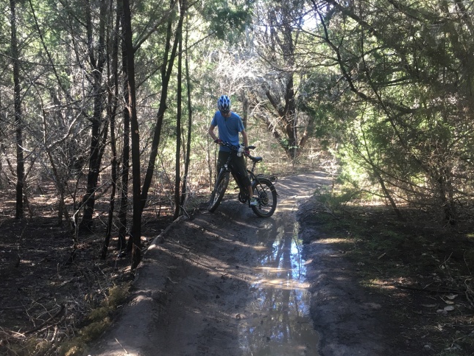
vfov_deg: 39.5
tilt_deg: -10.3
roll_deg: +0.9
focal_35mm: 36
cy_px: 216
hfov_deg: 51.4
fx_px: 493
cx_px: 233
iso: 32
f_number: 2.2
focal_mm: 4.15
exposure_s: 1/30
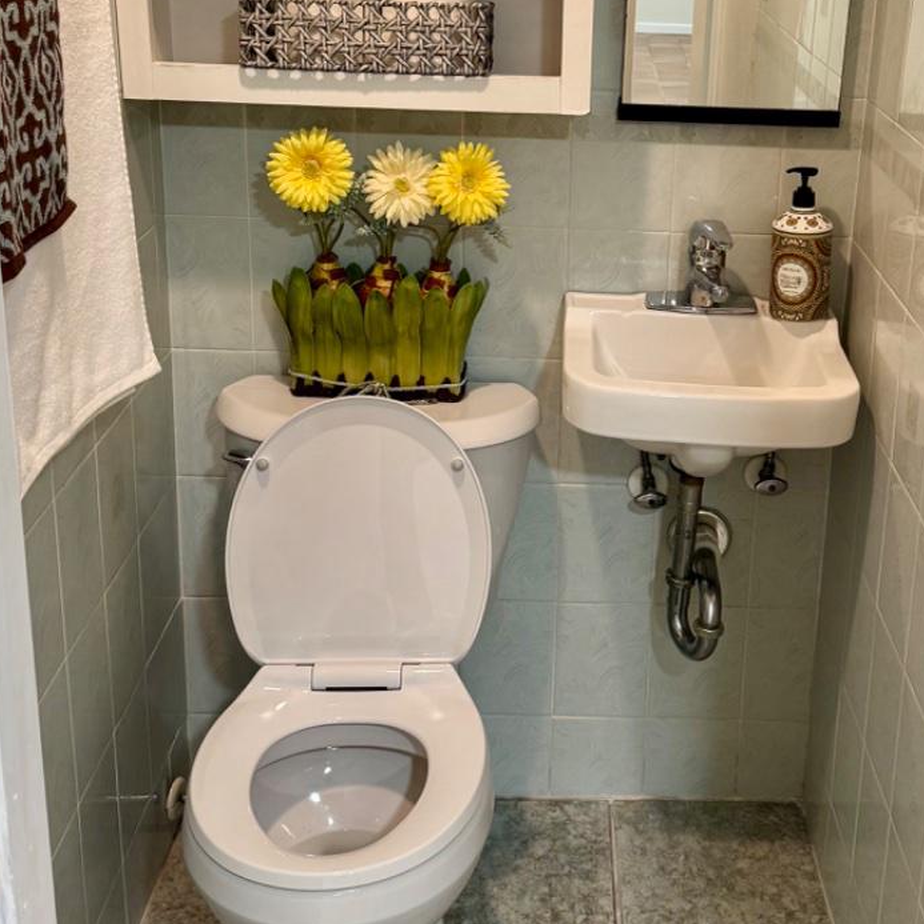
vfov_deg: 35.6
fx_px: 1419
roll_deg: -1.6
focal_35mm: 47
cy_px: 289
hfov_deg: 35.8
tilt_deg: -17.3
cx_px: 600
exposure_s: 1/60
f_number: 1.78
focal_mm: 6.76
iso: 160
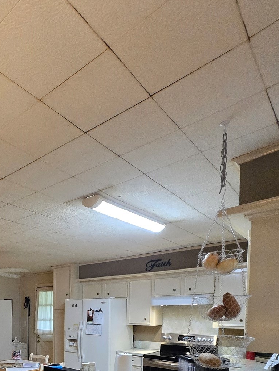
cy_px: 330
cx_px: 18
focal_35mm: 26
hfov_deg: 46.8
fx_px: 279
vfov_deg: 58.2
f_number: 2.2
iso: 500
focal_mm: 1.7
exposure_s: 1/60
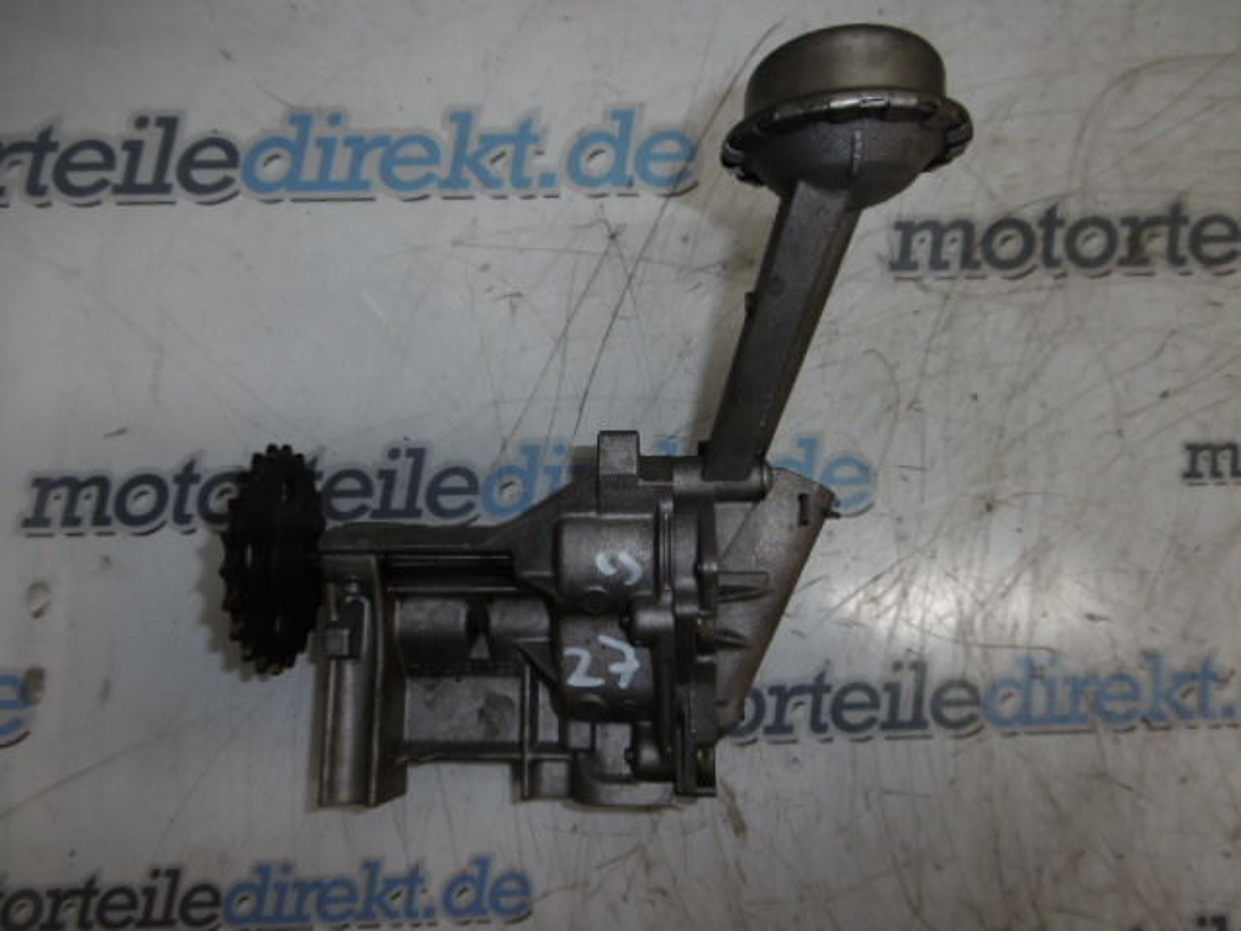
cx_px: 620
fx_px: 860
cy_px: 466
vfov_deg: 56.8
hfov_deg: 71.6
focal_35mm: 24
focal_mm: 4.3
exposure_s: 1/60
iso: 100
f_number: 3.1
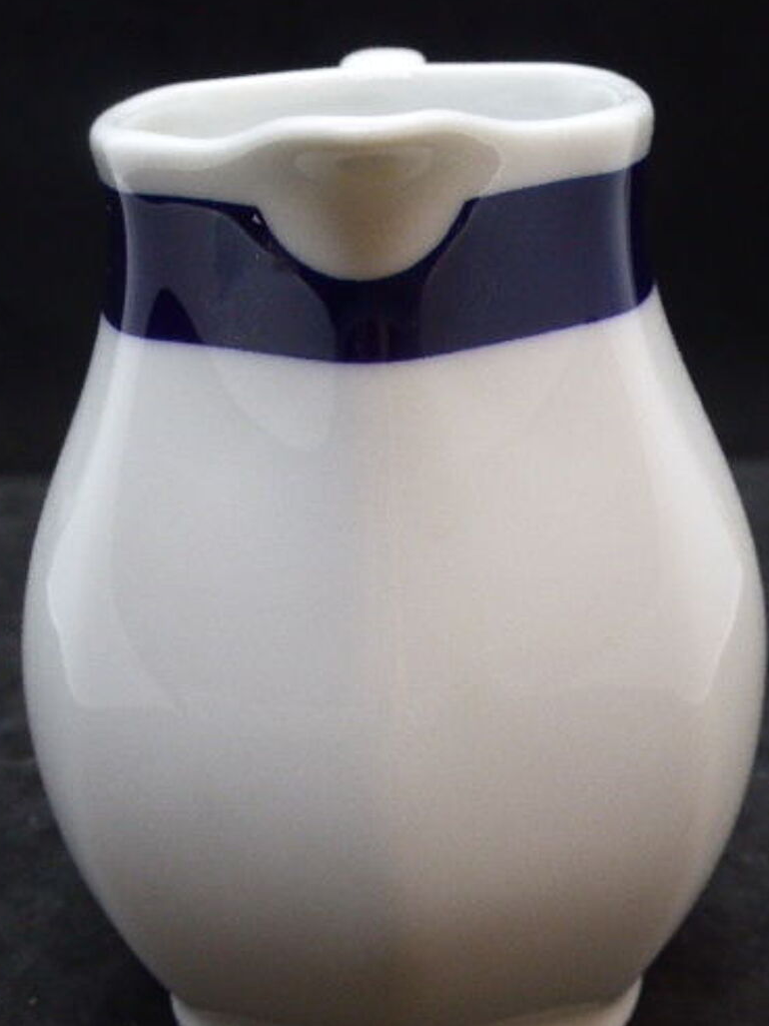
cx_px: 373
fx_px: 2192
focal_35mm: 74
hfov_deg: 19.9
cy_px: 551
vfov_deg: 26.3
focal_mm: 9.7
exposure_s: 1/30
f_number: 4.6
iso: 400
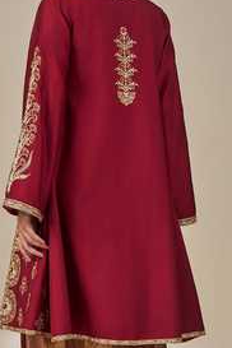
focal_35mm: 98
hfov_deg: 14.0
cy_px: 216
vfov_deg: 20.8
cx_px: 111
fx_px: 947
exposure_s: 1/160
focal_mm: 51
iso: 250
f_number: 5.6
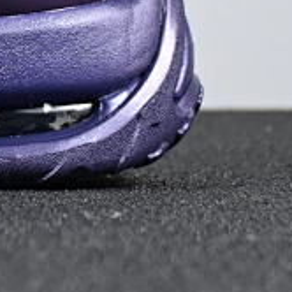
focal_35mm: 227
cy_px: -128
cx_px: -359
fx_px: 2167
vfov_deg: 7.6
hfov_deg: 7.3
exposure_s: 1/125
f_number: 5.3
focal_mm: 37
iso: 720
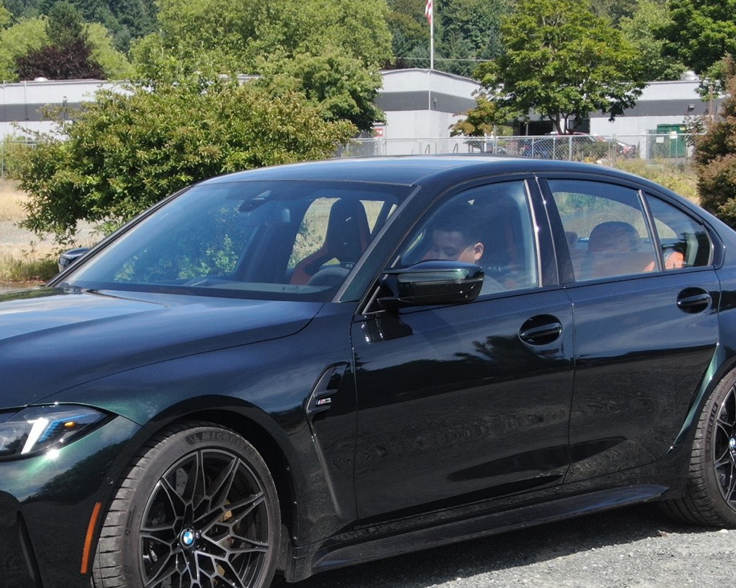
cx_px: 269
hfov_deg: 23.2
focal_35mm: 82
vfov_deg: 18.6
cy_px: 458
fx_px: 1786
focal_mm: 8.6
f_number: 3.8
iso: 100
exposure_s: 1/500
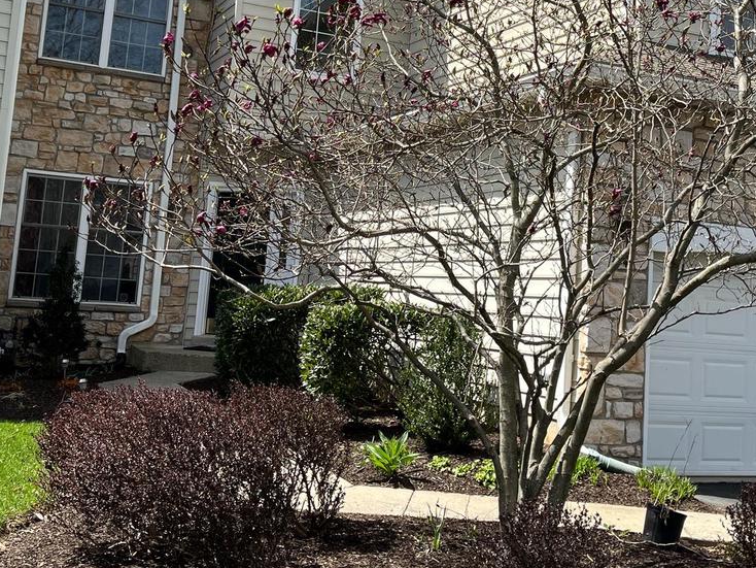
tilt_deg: +8.1
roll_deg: -3.4
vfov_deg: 28.0
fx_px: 1114
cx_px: 461
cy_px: 119
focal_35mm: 51
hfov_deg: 37.3
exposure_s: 1/2632
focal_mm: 5.1
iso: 50
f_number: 1.6
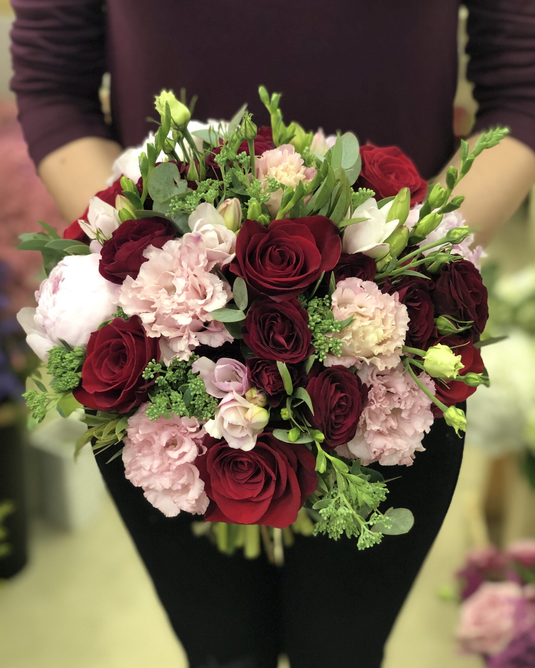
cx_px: 269
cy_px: 331
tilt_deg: -26.7
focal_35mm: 55
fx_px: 1088
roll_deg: +0.2
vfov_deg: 34.1
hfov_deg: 27.6
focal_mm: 6
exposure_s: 1/30
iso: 125
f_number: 2.4
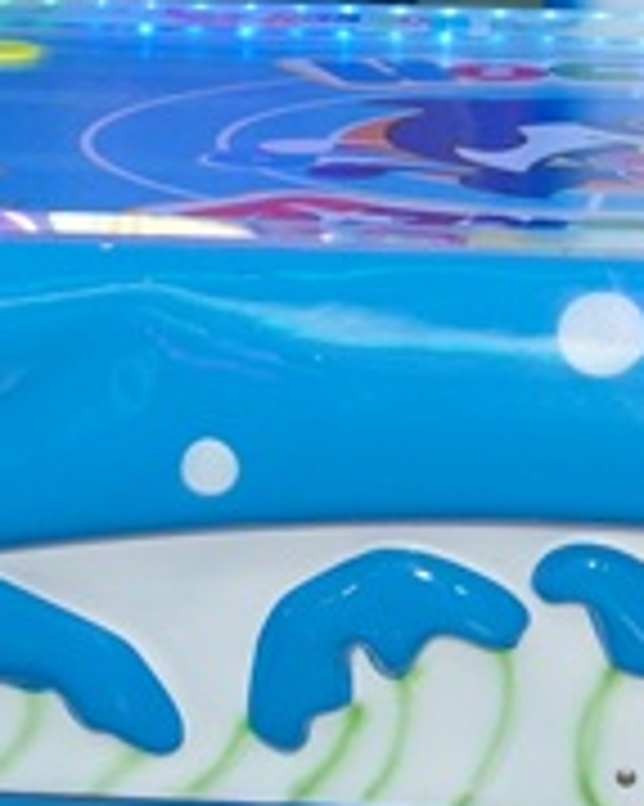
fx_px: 4149
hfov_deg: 8.9
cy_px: 29
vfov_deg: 11.0
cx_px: 545
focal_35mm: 174
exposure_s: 1/125
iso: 2500
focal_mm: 35
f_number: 2.8
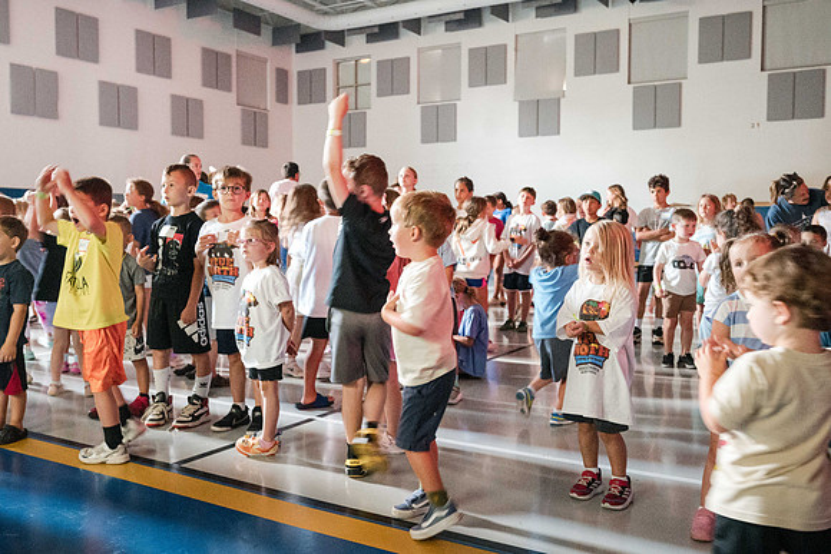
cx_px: 417
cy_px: 270
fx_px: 735
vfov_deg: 41.3
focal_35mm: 32
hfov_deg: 58.9
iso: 25600
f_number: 4
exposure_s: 1/40
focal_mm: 30
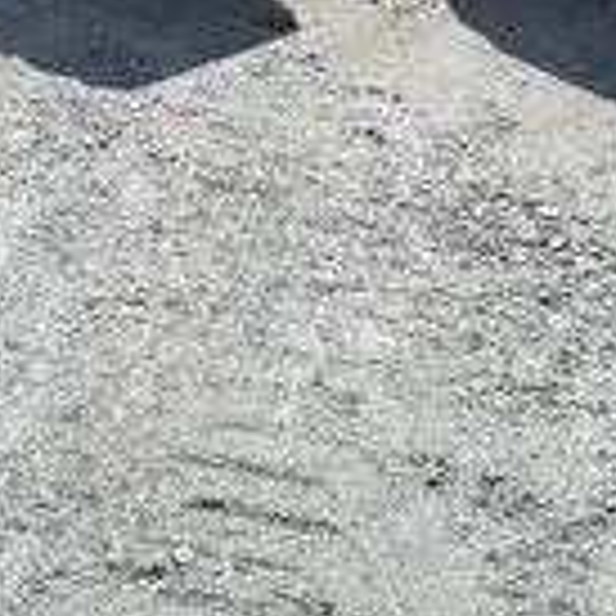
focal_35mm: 123
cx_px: 103
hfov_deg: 14.1
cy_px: -884
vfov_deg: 11.6
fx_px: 2476
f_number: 1.6
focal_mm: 4.2
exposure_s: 1/5556
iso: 32
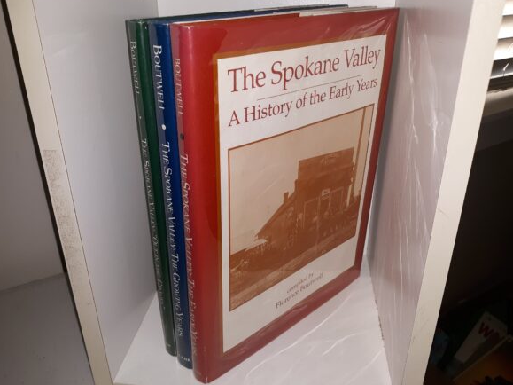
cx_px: 261
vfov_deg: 48.2
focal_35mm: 29
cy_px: 187
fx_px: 430
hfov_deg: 61.7
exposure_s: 1/120
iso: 50
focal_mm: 3.7
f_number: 1.7
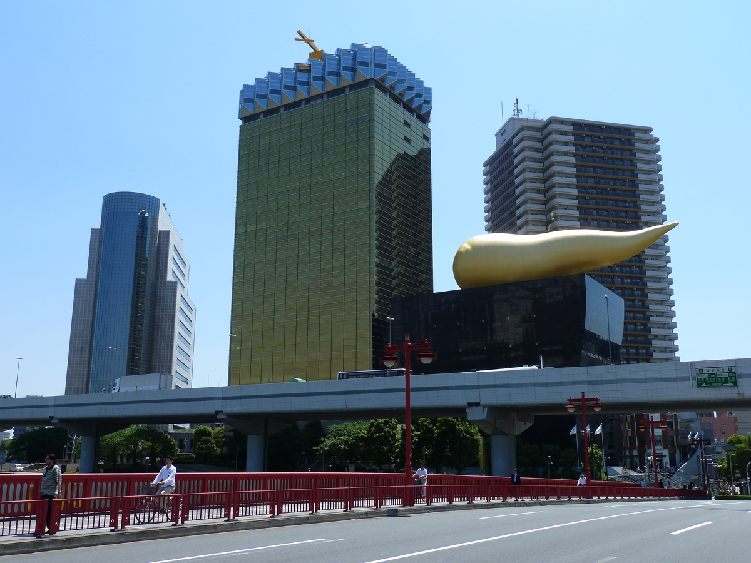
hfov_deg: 52.6
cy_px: 282
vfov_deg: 40.7
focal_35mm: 35
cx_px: 376
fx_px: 759
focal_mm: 5.7
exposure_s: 1/500
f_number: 4.5
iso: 80
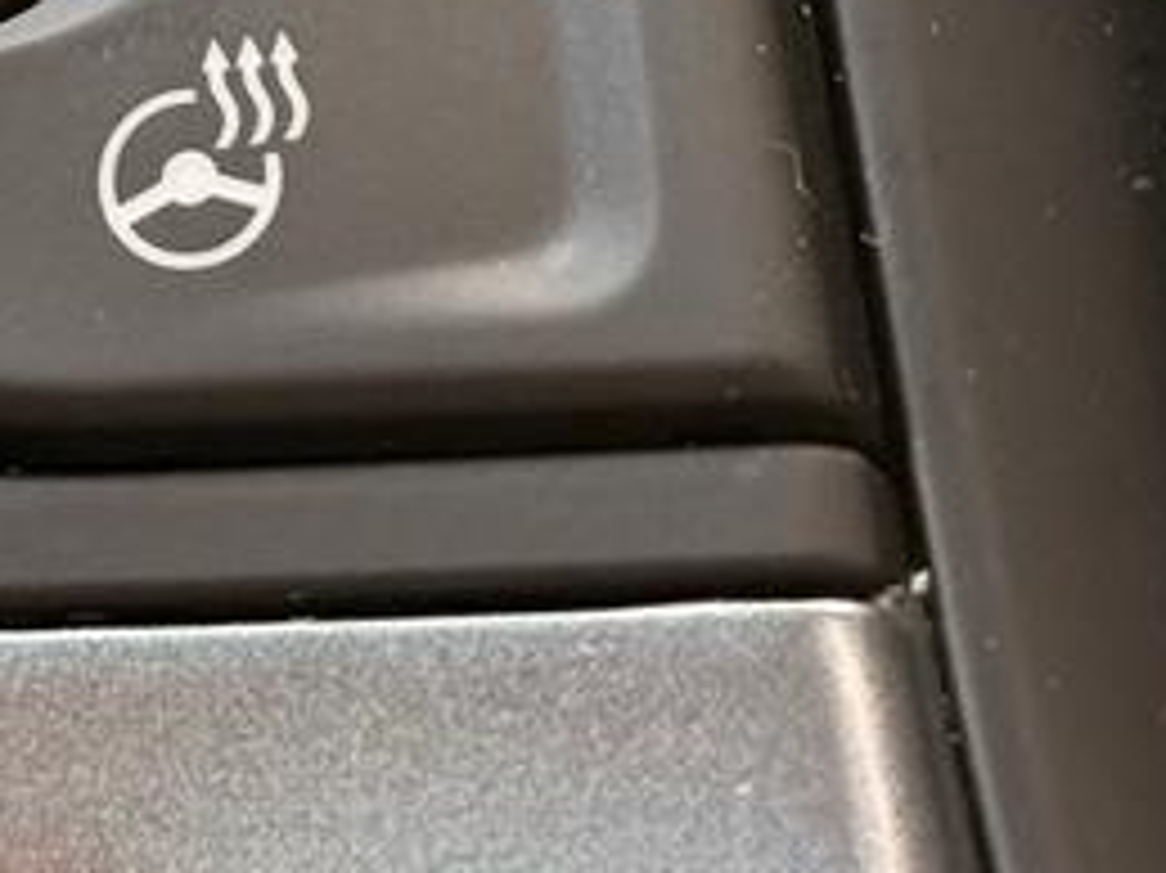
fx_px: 7979
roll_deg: -5.1
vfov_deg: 6.1
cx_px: -653
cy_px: -927
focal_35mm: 237
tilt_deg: -8.7
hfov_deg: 8.2
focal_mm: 6.76
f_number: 1.78
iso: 100
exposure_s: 1/194
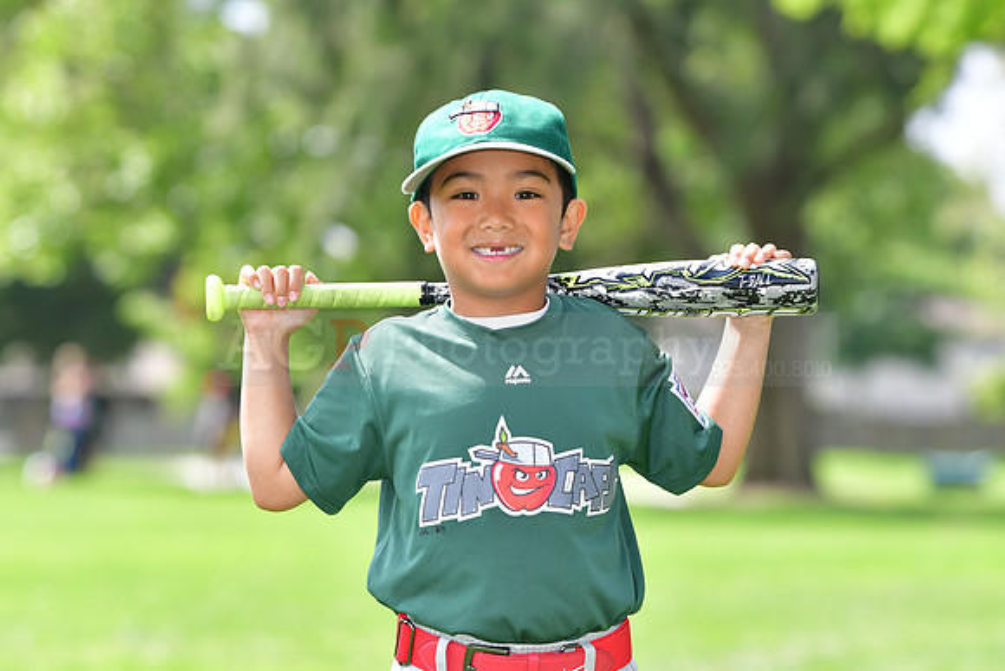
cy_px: 336
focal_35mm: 168
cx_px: 502
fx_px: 4691
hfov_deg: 12.2
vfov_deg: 8.2
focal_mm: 112
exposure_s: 1/2000
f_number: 4
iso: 500
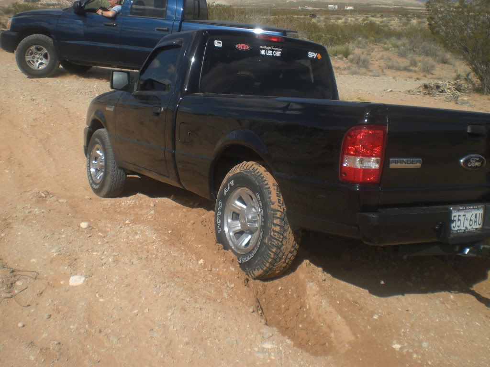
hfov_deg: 49.0
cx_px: 245
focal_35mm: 38
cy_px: 184
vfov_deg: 37.7
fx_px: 538
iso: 50
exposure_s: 1/640
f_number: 4.4
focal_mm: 6.3
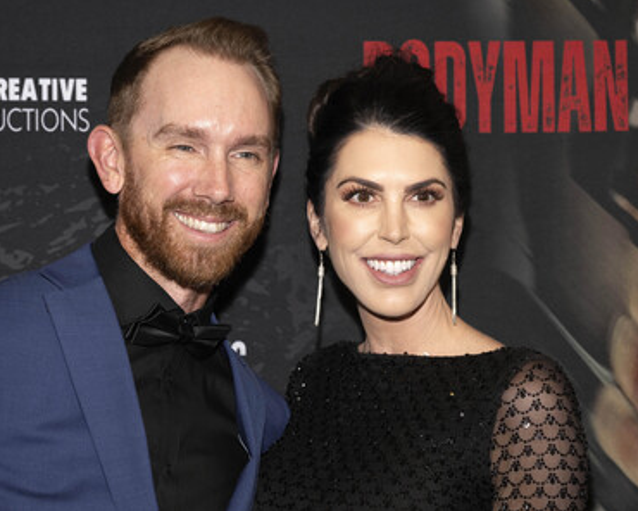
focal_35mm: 88
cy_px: 254
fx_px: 1662
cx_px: 301
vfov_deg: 17.5
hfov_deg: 21.7
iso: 800
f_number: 5.6
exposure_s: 1/200
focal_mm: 77
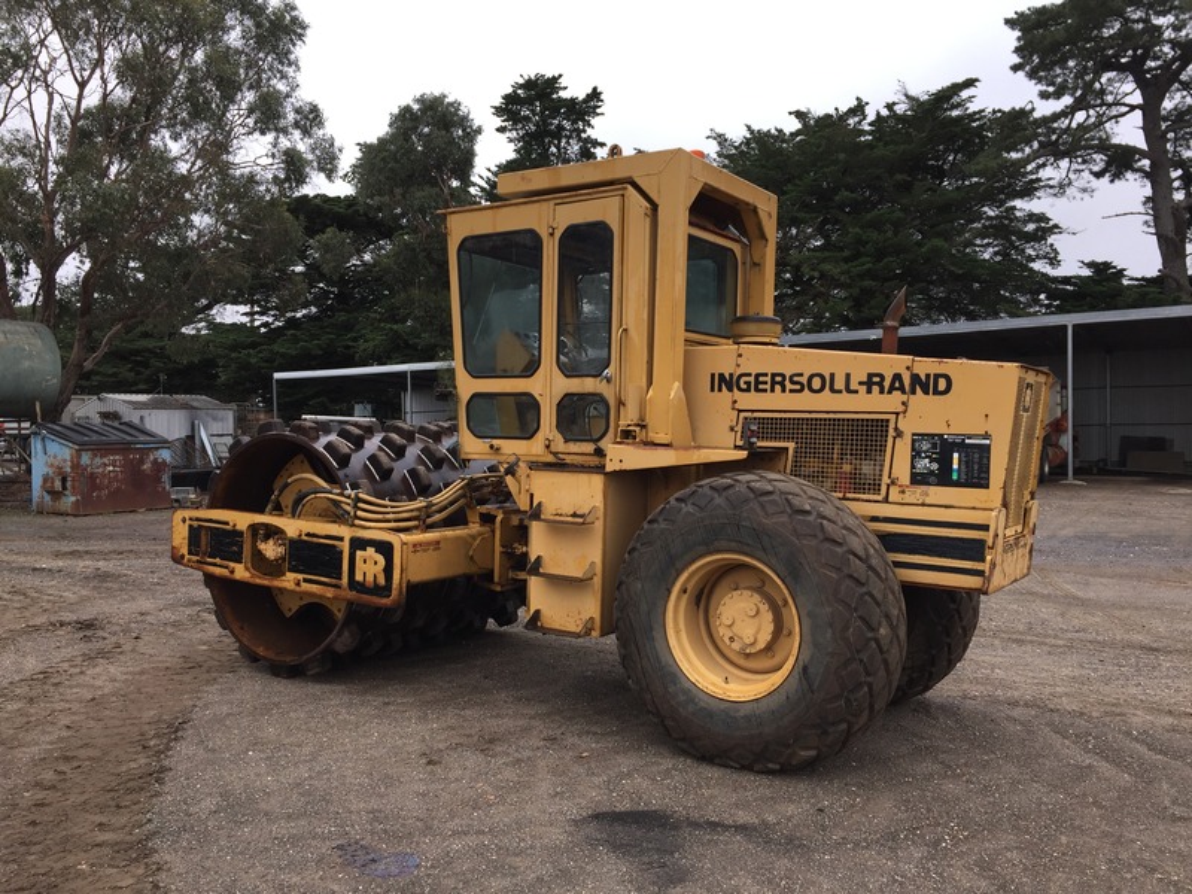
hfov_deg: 61.7
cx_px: 596
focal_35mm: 29
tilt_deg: -1.5
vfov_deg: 48.2
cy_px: 447
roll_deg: +1.0
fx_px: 999
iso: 32
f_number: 2.2
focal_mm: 4.15
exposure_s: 1/247
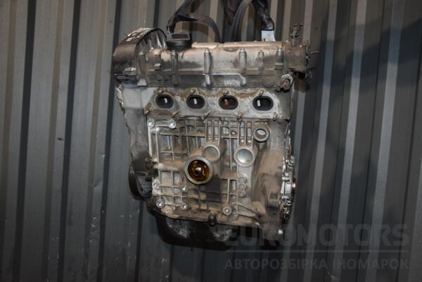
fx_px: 369
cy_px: 141
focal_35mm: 32
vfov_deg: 41.7
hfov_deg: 59.5
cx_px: 211
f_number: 5
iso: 800
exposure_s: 1/60
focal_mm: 21
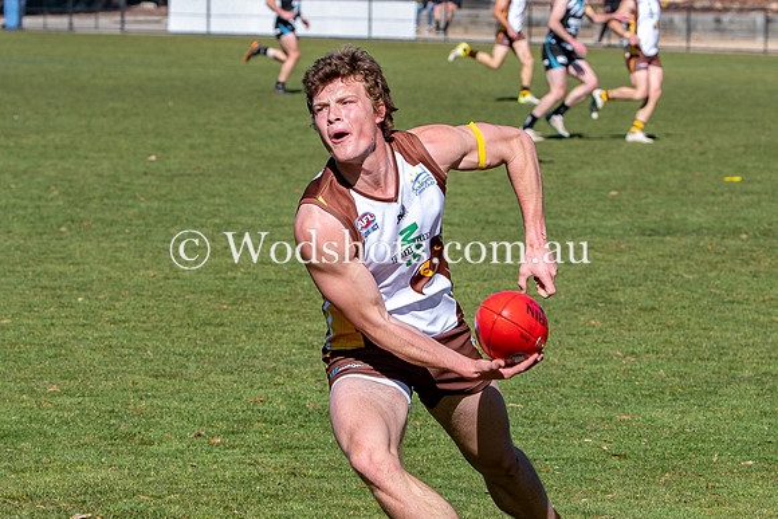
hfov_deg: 7.6
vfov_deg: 5.1
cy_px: 191
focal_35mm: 272
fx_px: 5873
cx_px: 388
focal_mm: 86
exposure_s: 1/1000
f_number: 5
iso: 180
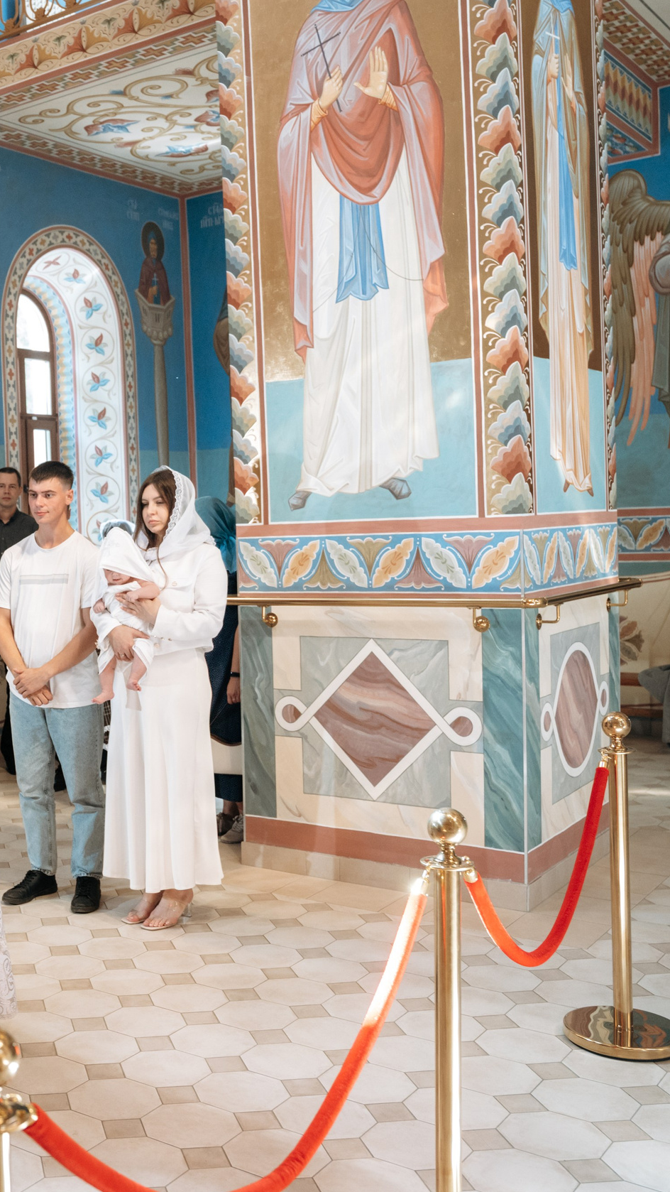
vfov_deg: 51.6
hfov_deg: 28.0
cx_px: -47
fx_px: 1232
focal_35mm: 39
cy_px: 590
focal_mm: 24
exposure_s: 1/125
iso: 2000
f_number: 3.2
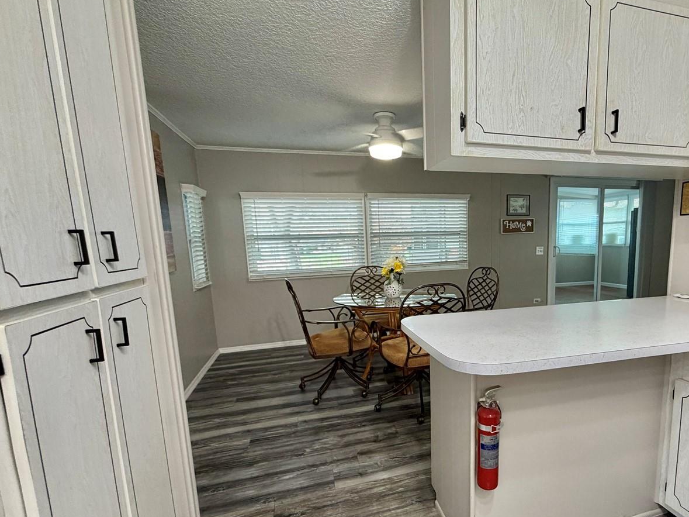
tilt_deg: -7.1
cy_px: 295
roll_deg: +0.7
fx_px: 378
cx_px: 430
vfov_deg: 68.3
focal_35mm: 19
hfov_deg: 83.1
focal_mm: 2.22
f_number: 2.2
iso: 200
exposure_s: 1/60
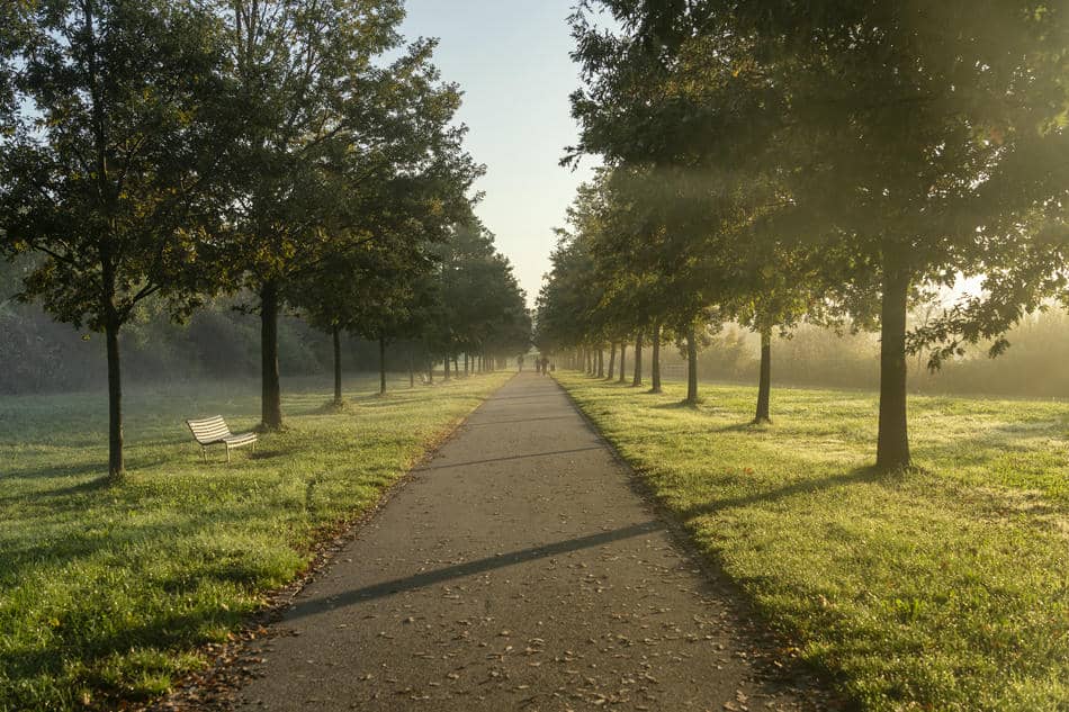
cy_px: 356
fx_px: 1128
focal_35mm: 38
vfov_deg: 35.0
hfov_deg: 50.7
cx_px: 534
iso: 100
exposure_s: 1/160
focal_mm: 38
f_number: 5
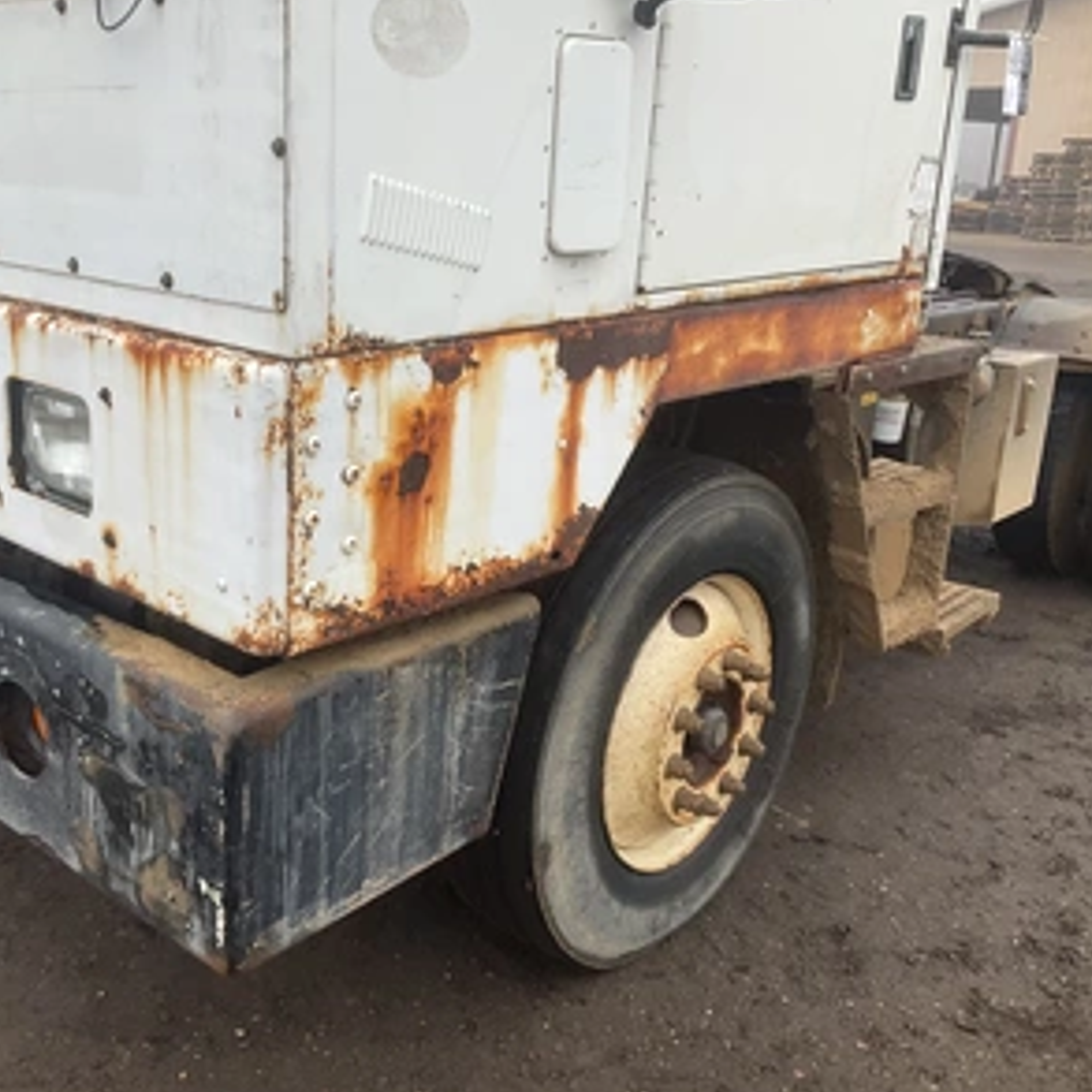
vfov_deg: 47.2
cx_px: 406
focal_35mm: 35
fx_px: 1249
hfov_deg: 46.8
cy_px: 544
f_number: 1.8
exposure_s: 1/297
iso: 25
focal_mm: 3
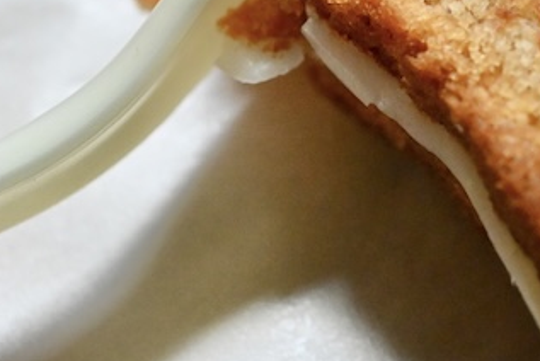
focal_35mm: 189
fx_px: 2838
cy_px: -152
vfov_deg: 7.2
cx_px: 813
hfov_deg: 10.5
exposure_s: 1/125
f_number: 9
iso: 6400
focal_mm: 60
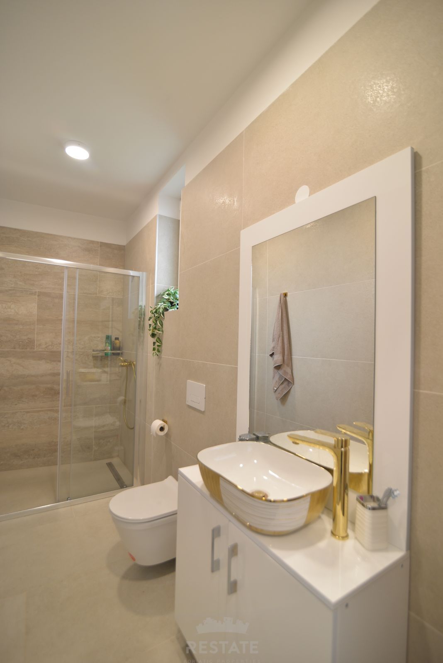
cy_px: 332
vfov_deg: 96.7
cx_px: 222
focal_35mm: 16
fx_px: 295
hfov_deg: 73.8
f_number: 4.5
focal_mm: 16
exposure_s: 1/80
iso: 400
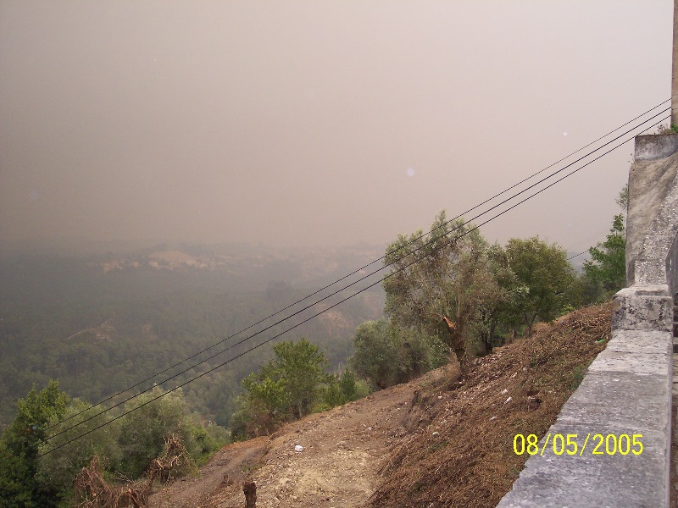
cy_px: 254
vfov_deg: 37.7
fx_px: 744
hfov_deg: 49.0
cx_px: 339
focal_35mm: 38
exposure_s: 1/60
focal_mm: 8
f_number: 2.8
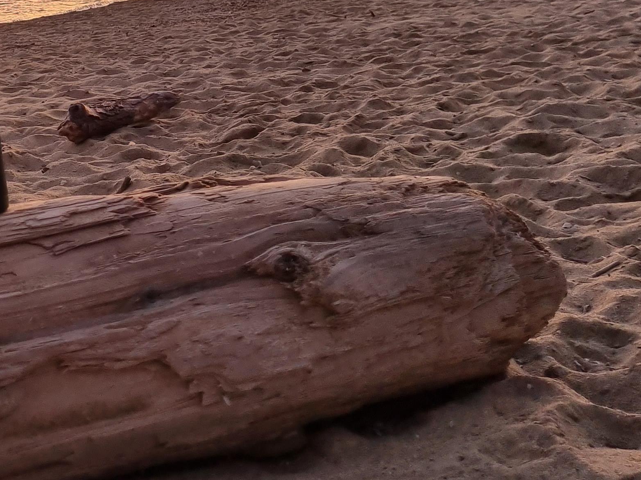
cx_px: -20
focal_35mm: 67
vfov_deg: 21.3
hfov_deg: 27.1
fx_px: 1240
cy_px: 25
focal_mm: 5.4
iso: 50
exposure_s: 1/144
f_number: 1.8
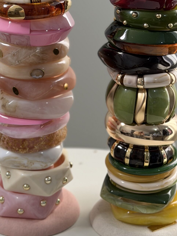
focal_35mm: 96
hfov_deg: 15.4
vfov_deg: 20.1
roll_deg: -1.9
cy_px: 35
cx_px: 76
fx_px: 654
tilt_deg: -14.8
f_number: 1.78
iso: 64
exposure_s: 1/214
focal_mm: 6.76
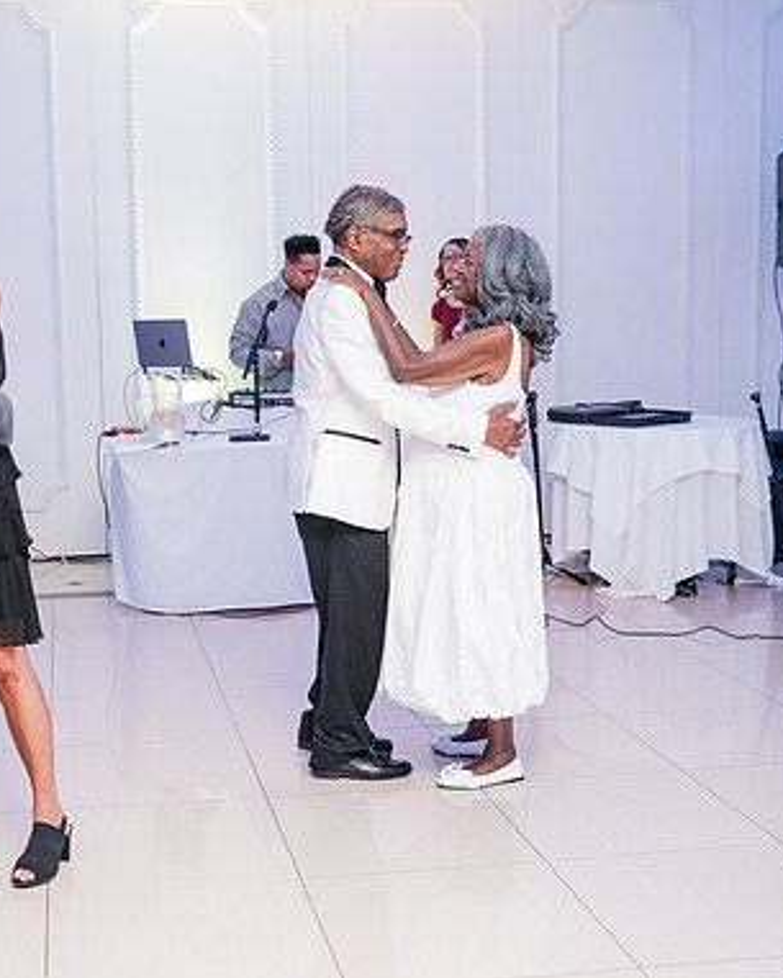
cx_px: 211
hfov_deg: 29.8
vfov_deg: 37.3
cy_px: 486
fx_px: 1448
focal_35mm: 50
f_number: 4
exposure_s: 1/250
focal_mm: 35
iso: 5000
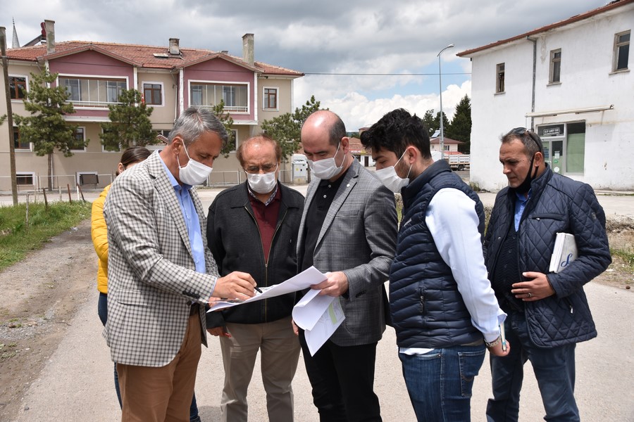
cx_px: 317
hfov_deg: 49.6
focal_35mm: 39
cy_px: 211
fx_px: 687
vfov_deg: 34.2
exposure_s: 1/250
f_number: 8
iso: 100
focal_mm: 26
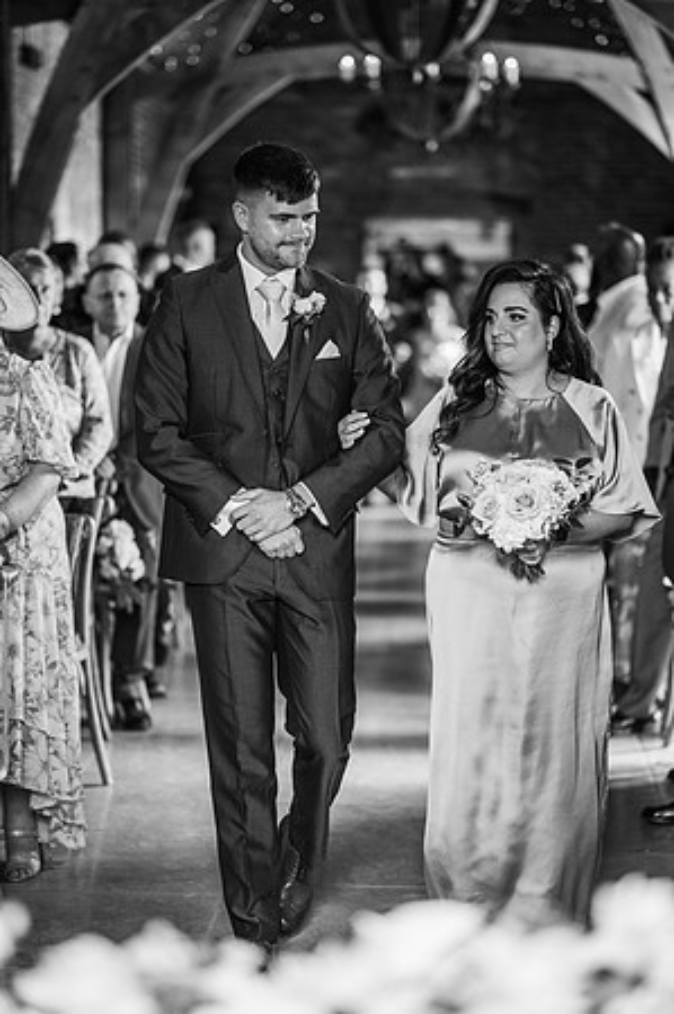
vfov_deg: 23.9
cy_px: 507
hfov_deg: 16.0
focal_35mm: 85
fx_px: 2392
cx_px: 337
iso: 640
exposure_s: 1/200
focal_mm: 85
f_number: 1.8
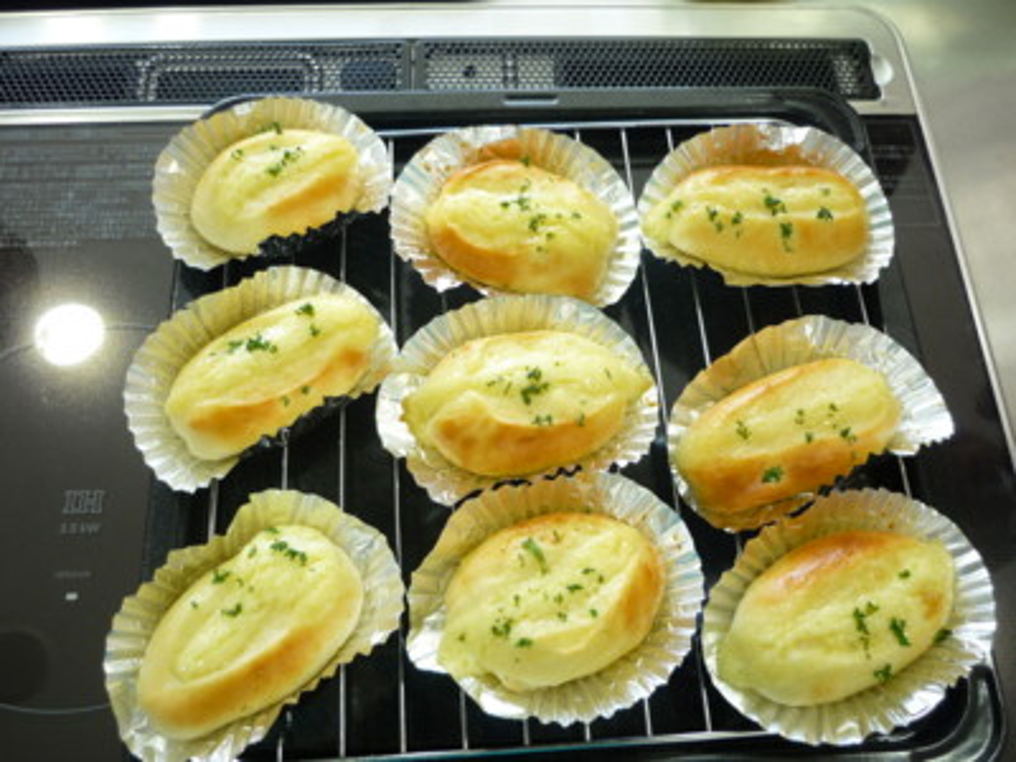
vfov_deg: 42.9
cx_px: 508
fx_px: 969
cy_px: 381
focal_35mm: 33
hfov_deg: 55.4
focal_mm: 5.5
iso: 100
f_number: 2.8
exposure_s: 1/50
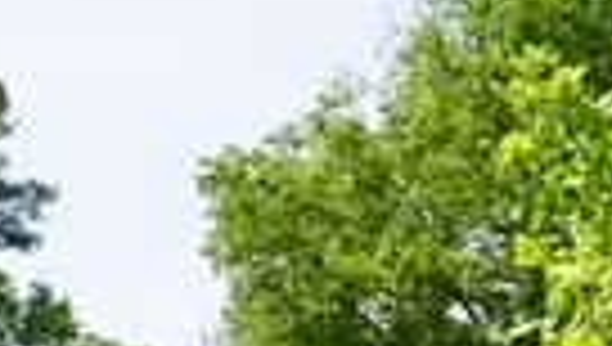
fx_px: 2373
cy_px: 568
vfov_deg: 8.1
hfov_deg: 14.6
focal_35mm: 146
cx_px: 117
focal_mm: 38
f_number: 5
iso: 100
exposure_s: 1/320
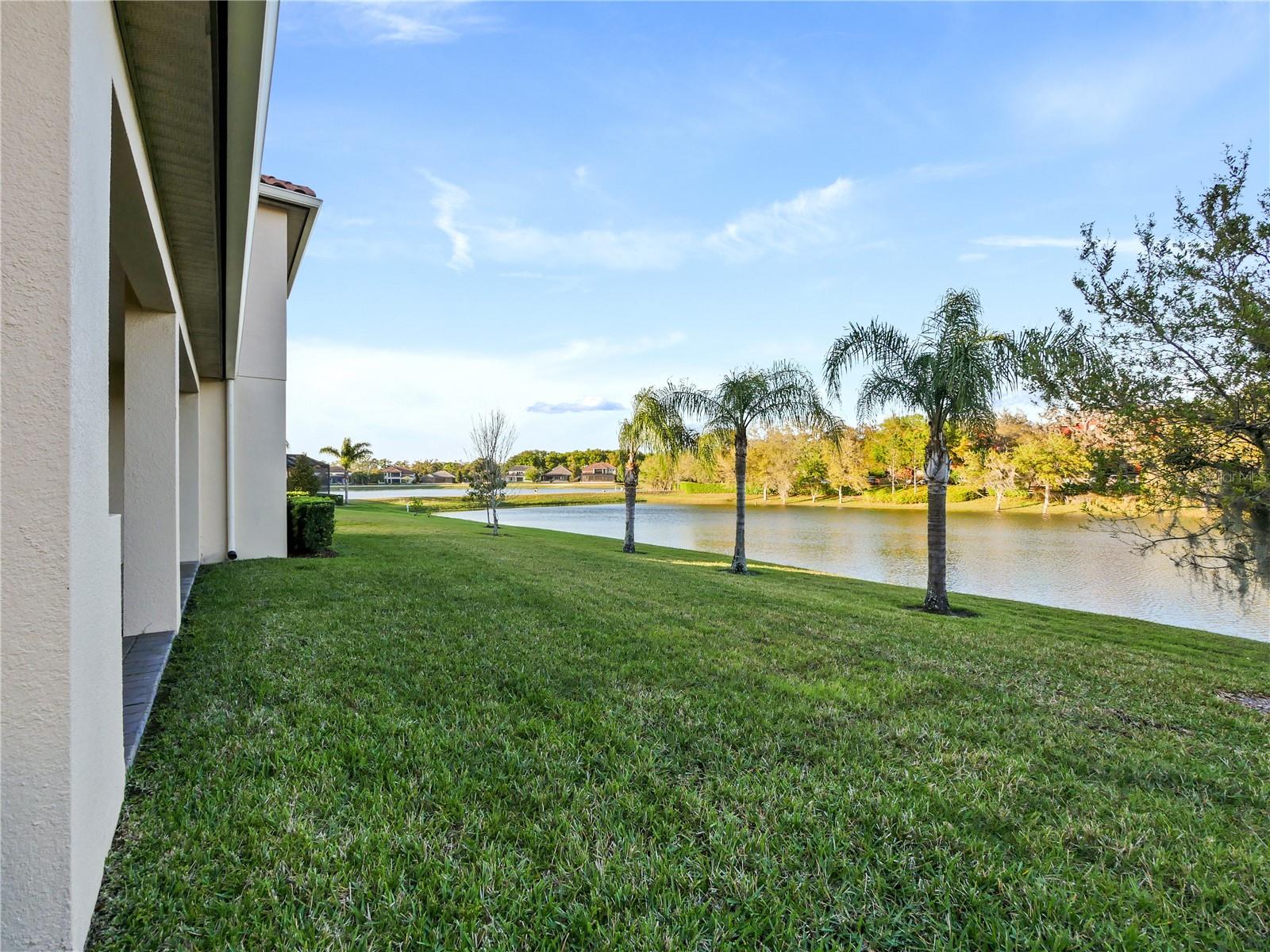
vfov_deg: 85.7
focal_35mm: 14
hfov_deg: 102.1
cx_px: 635
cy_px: 476
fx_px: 514
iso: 200
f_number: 6.3
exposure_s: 1/250
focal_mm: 7
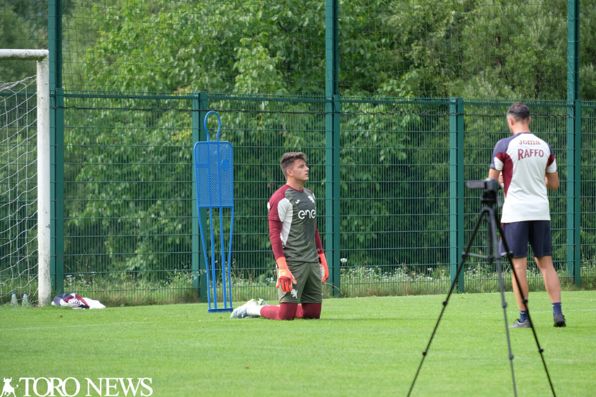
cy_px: 198
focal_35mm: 300
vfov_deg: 4.6
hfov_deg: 6.9
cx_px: 298
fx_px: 4966
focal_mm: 200
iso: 400
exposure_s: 1/500
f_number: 4.8
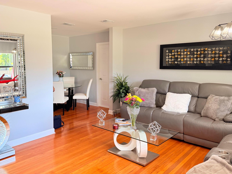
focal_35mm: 29
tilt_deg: -3.8
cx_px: 98
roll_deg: -0.1
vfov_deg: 48.2
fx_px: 194
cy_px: 77
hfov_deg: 61.3
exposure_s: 1/120
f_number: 1.78
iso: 100
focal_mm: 6.76
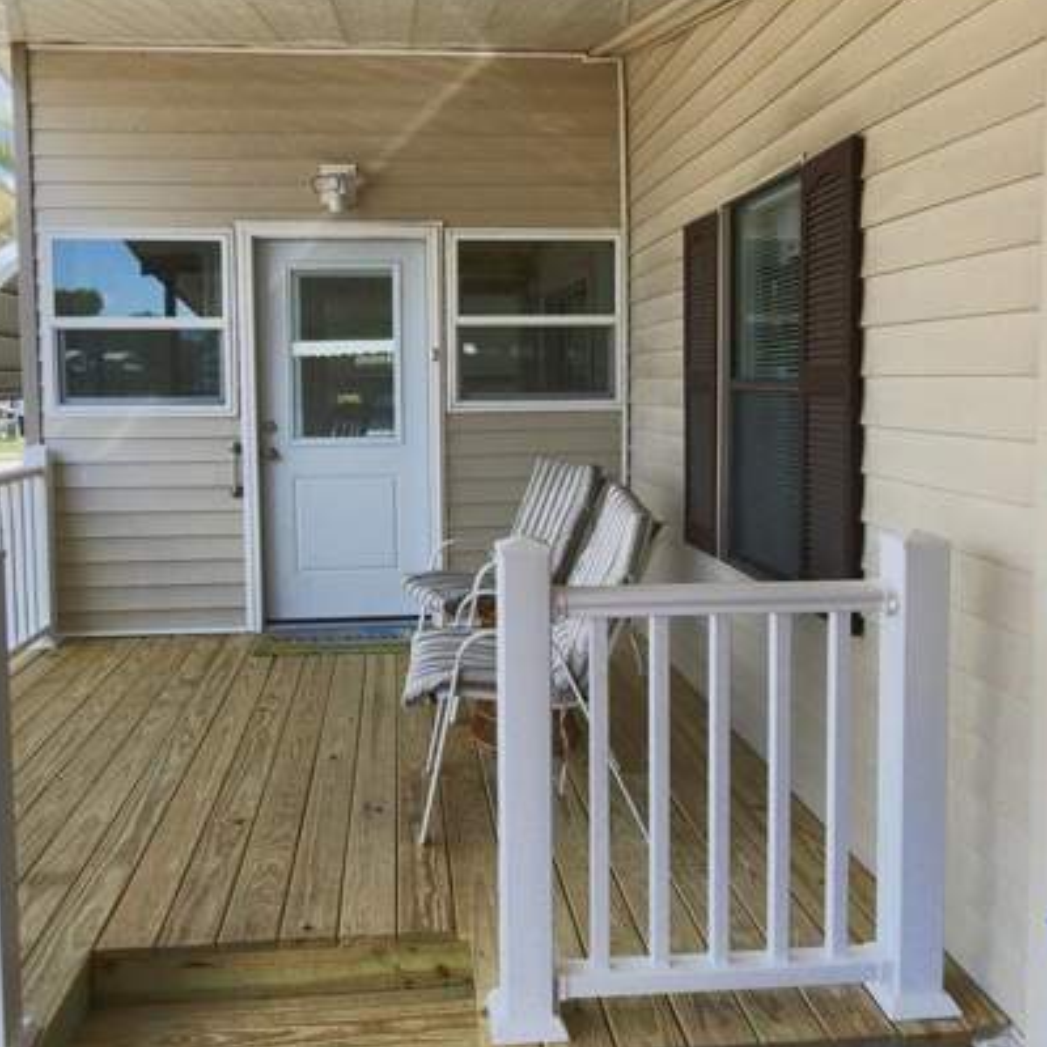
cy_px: 416
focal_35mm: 23
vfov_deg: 66.6
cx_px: 484
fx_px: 787
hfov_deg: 67.2
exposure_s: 1/630
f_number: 2.2
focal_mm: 2.2
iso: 50
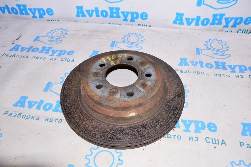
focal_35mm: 30
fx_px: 209
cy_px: 84
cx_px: 126
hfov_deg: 62.0
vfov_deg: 43.5
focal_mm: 20
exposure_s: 1/200
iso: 1600
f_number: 8
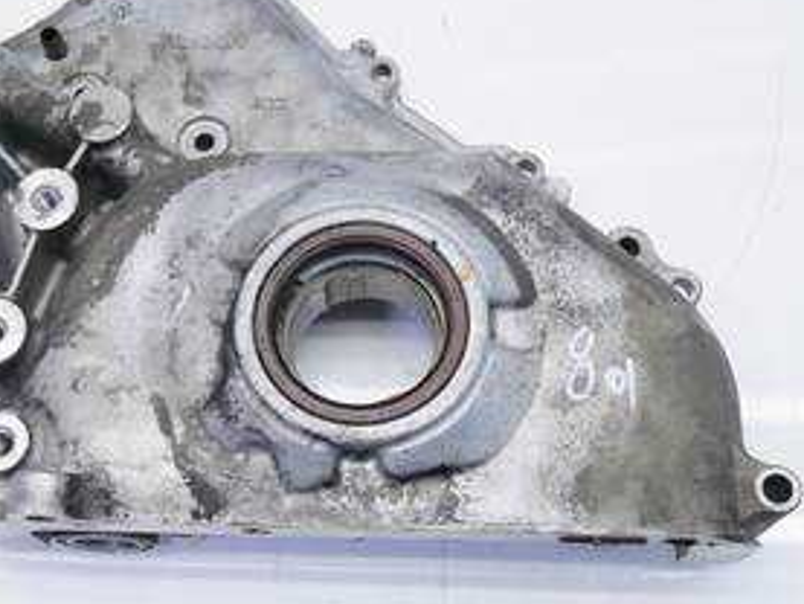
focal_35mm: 52
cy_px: 293
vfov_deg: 28.1
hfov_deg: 36.5
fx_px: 1208
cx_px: 276
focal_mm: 15
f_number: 3.7
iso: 200
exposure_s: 1/100
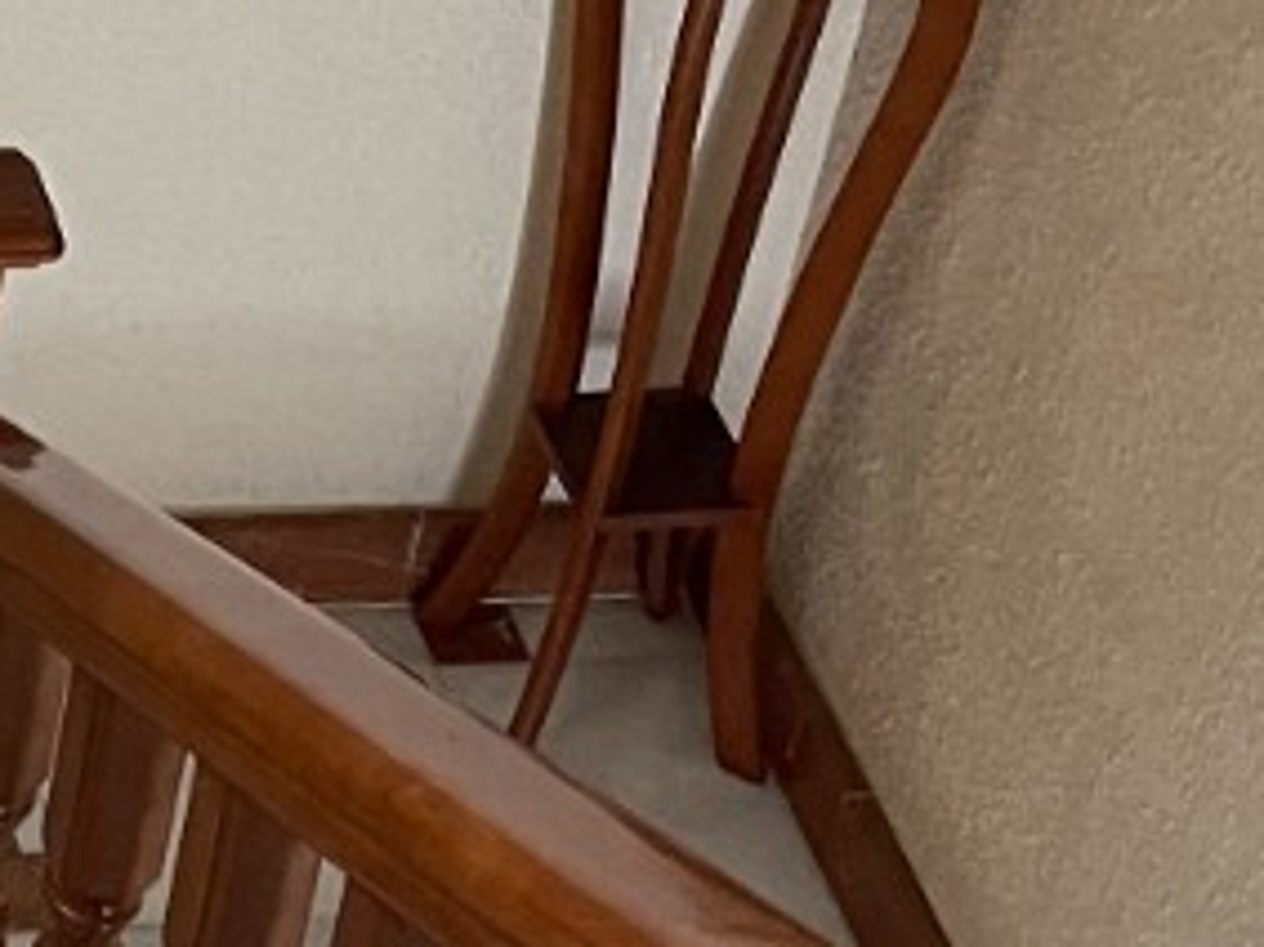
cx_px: -469
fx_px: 5365
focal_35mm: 147
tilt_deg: -36.2
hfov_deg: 12.9
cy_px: -18
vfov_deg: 10.0
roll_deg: -6.4
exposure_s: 1/60
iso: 320
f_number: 1.6
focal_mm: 5.1
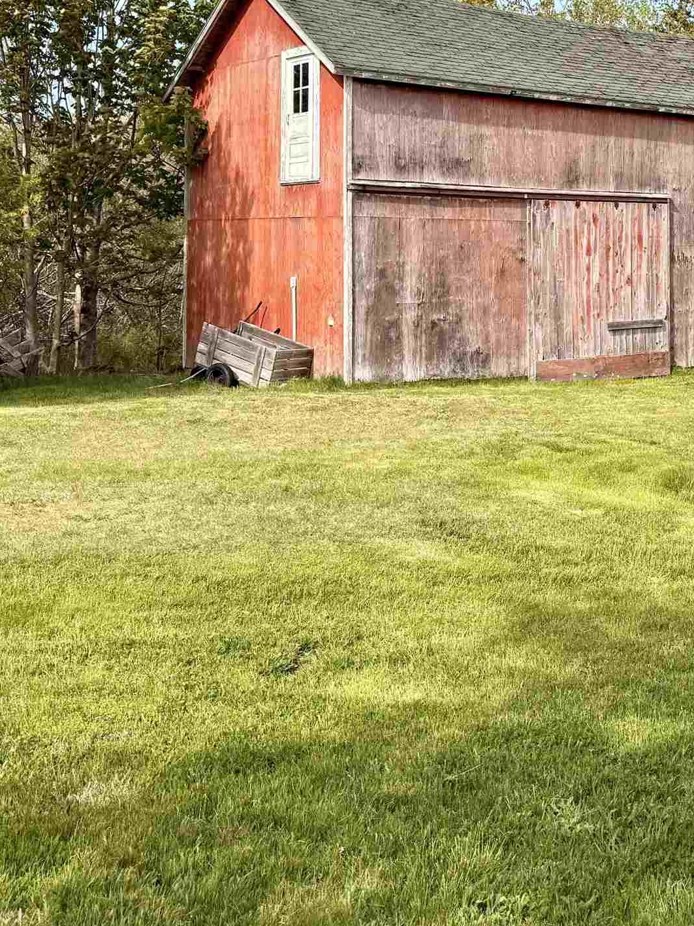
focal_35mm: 52
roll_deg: +0.2
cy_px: 261
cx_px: 699
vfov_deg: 36.2
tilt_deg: -1.6
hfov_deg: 26.5
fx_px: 1390
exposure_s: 1/2445
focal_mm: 6.76
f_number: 1.78
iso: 80
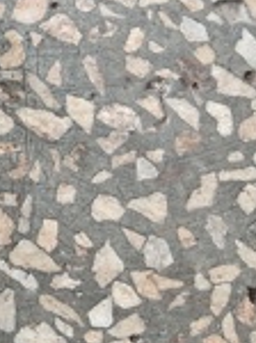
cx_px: -352
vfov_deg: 17.2
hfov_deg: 11.2
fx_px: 1098
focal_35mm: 111
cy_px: -29
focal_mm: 3.98
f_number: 1.8
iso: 400
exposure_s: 1/50
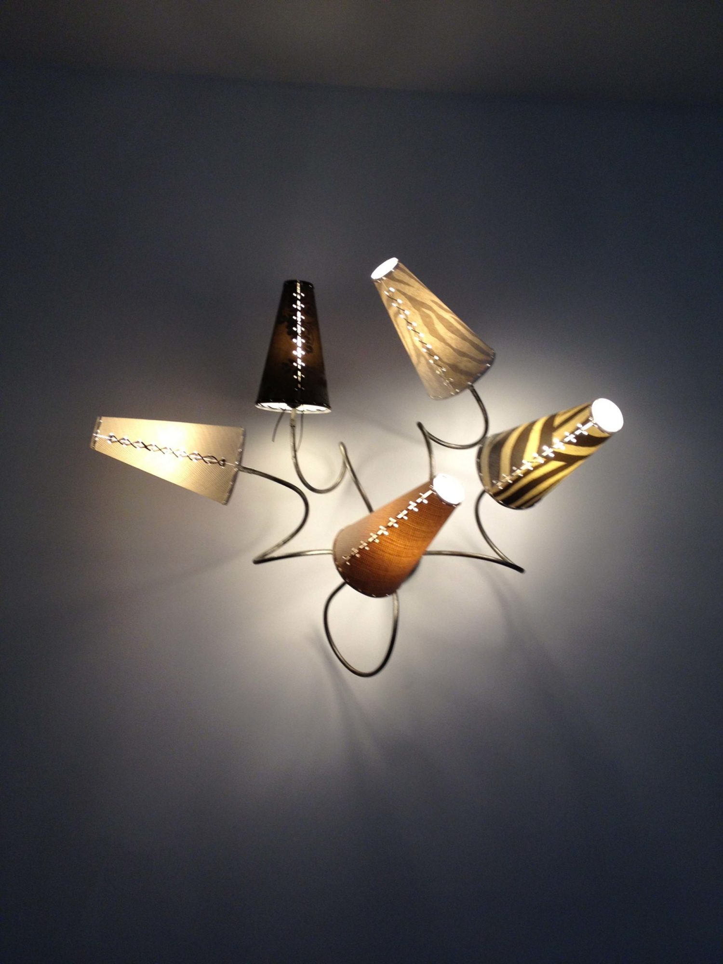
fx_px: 975
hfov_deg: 40.7
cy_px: 482
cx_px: 362
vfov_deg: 52.6
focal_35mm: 35
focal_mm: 4.28
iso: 80
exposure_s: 1/120
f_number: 2.4
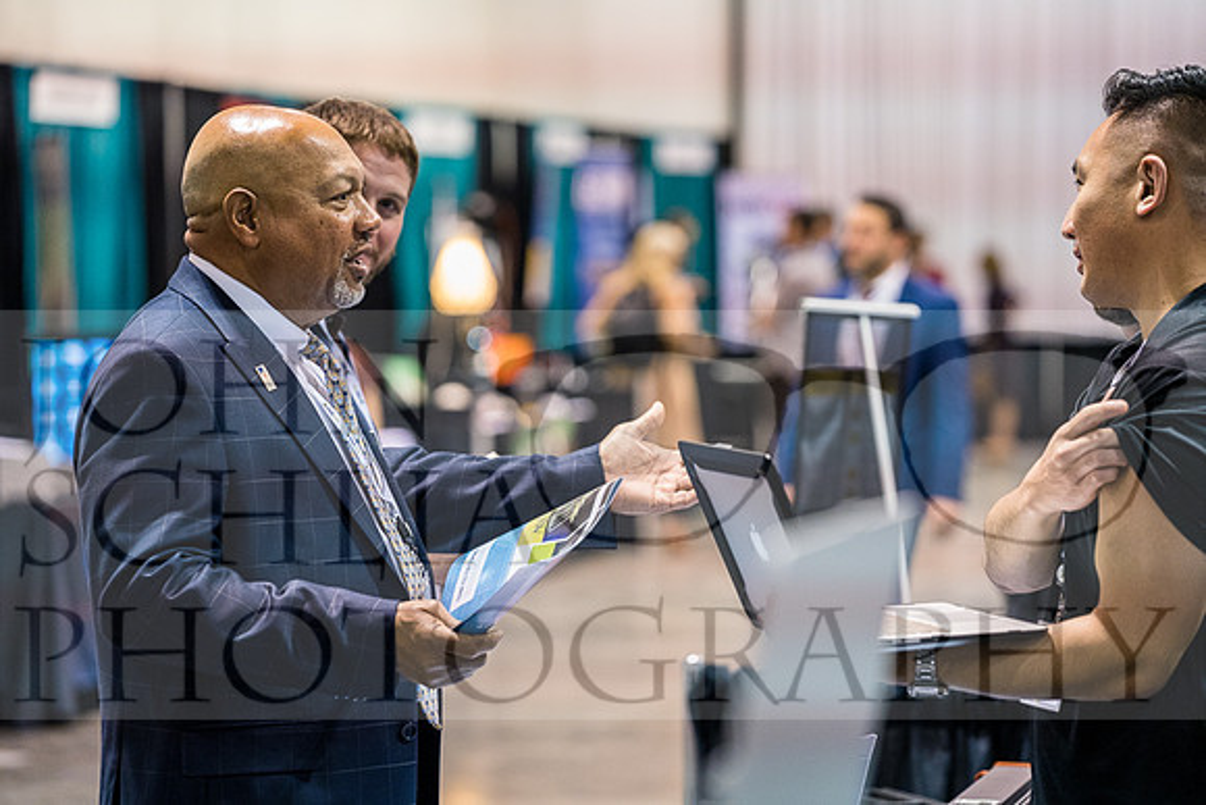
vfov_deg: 10.0
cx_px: 603
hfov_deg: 15.0
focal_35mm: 137
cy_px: 402
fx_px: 4590
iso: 3200
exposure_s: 1/160
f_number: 3.5
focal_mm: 137
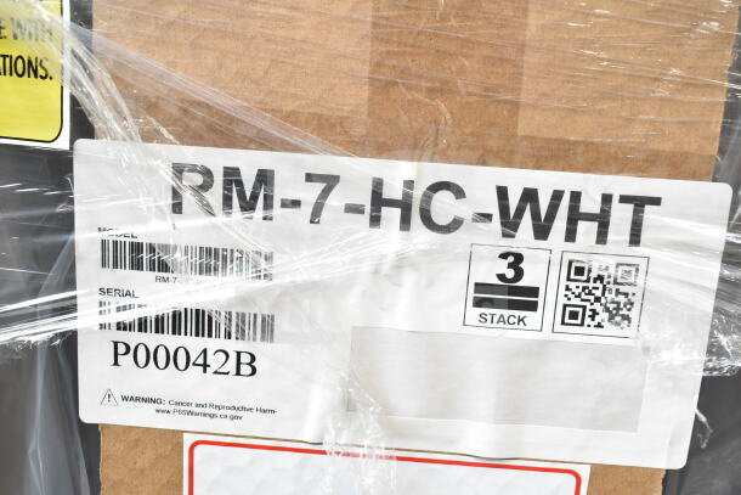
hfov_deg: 47.9
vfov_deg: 33.0
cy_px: 248
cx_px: 370
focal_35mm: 40
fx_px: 834
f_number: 5.6
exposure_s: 1/125
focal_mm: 27
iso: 1600
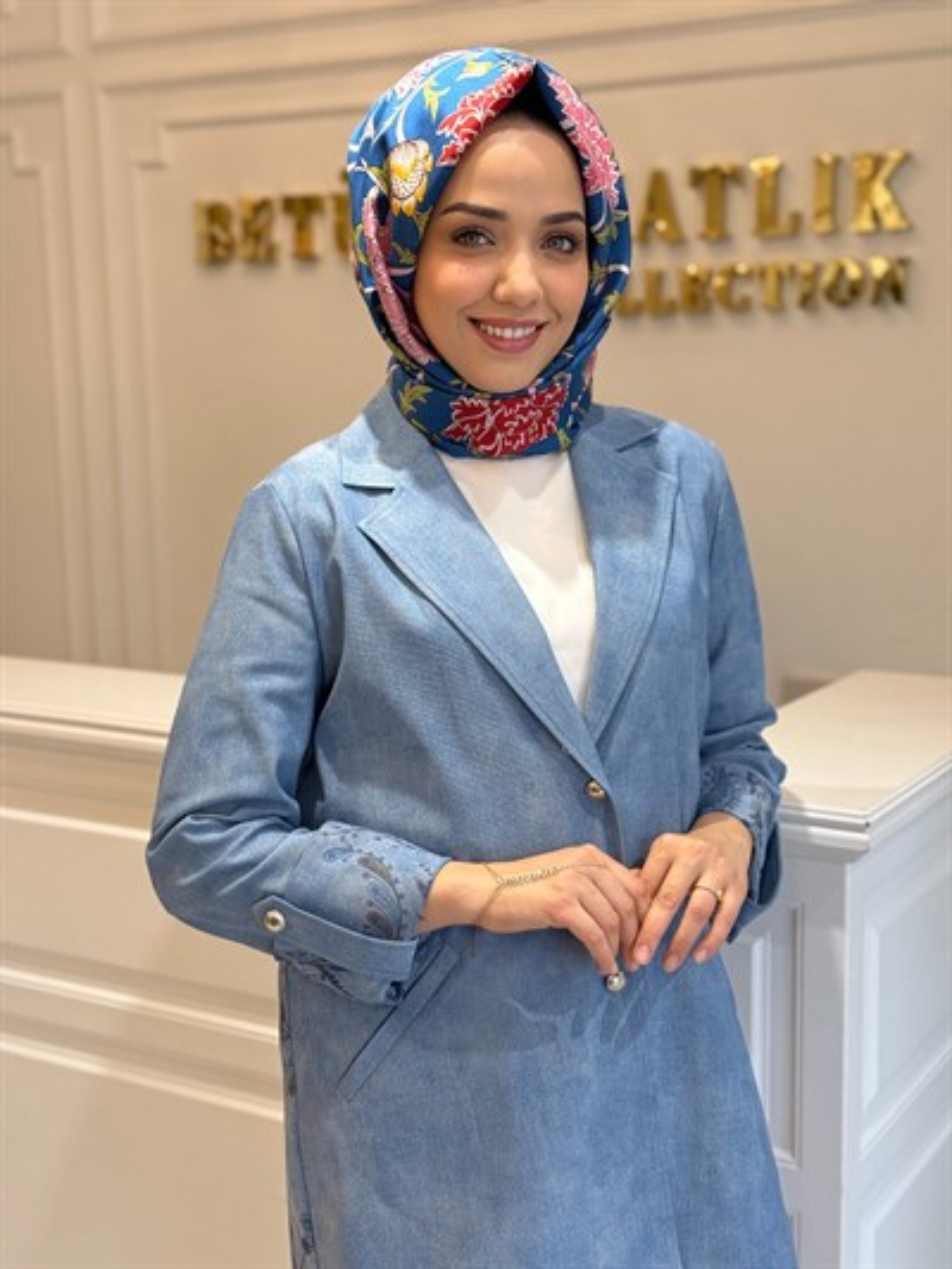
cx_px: 476
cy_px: 634
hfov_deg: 30.3
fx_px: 1759
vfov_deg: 39.6
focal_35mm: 48
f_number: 1.78
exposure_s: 1/245
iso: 100
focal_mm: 6.76
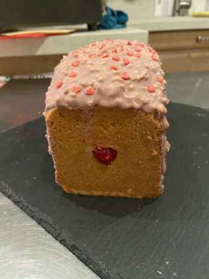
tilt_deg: -27.6
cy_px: 135
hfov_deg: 51.4
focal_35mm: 27
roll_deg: +1.4
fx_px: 217
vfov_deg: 65.3
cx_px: 104
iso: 640
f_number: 1.8
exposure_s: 1/25
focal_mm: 4.25
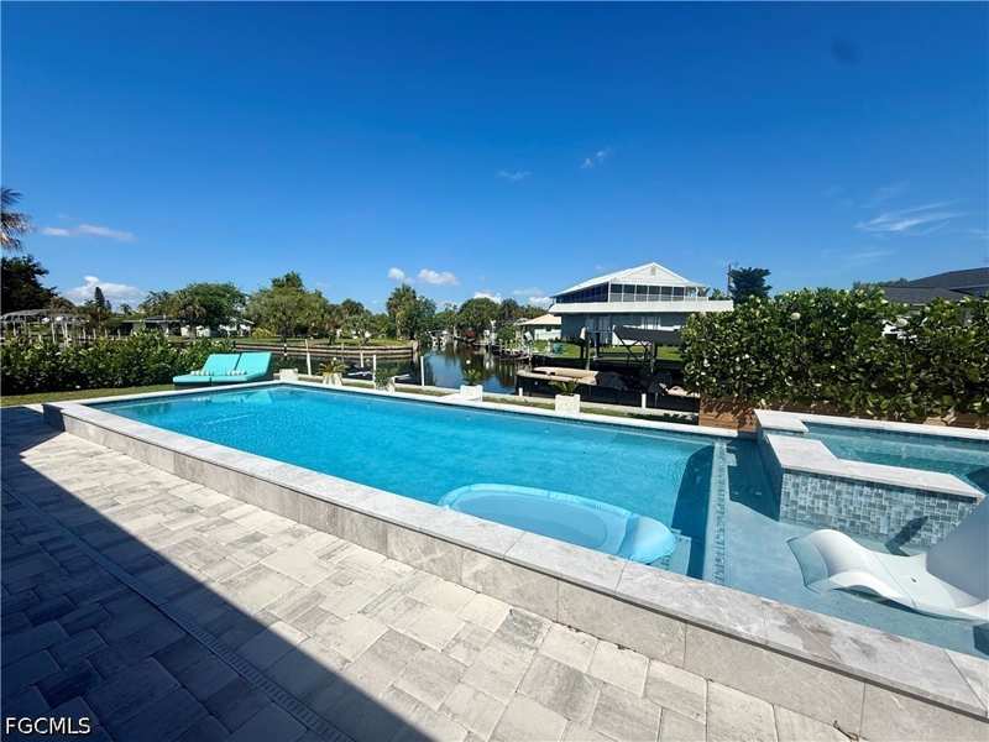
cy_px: 371
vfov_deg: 85.7
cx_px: 494
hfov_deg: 102.1
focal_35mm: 14
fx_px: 400
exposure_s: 1/3891
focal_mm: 2.22
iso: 50
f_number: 2.2
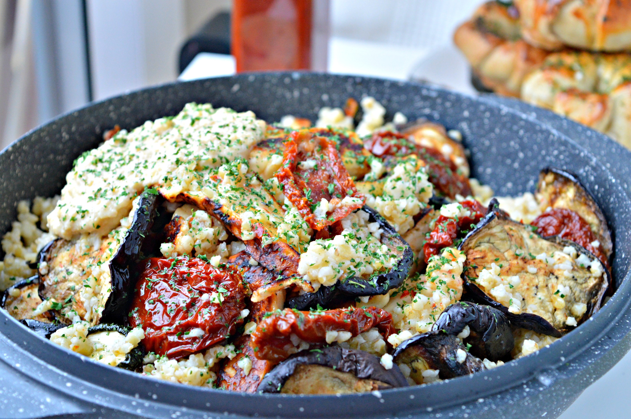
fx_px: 1445
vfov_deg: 16.5
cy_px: 210
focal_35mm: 82
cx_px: 316
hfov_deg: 24.6
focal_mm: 55
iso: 800
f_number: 5.6
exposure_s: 1/15
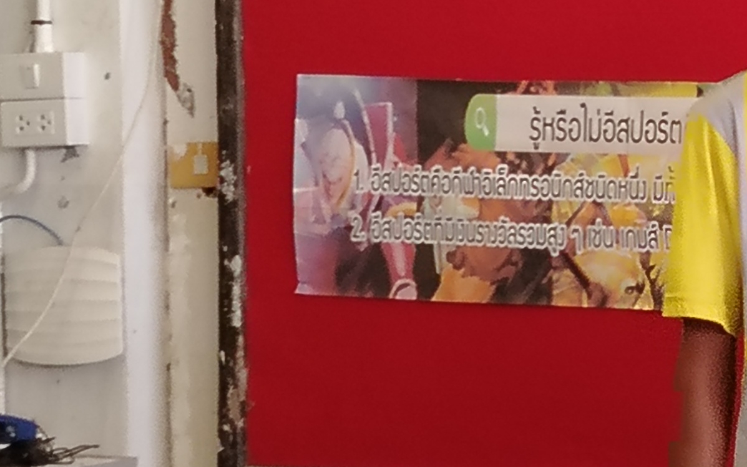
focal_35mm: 170
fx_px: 3461
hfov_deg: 11.8
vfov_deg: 7.7
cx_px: 1093
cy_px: 187
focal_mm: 5.25
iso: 866
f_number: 1.75
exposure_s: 1/33.3
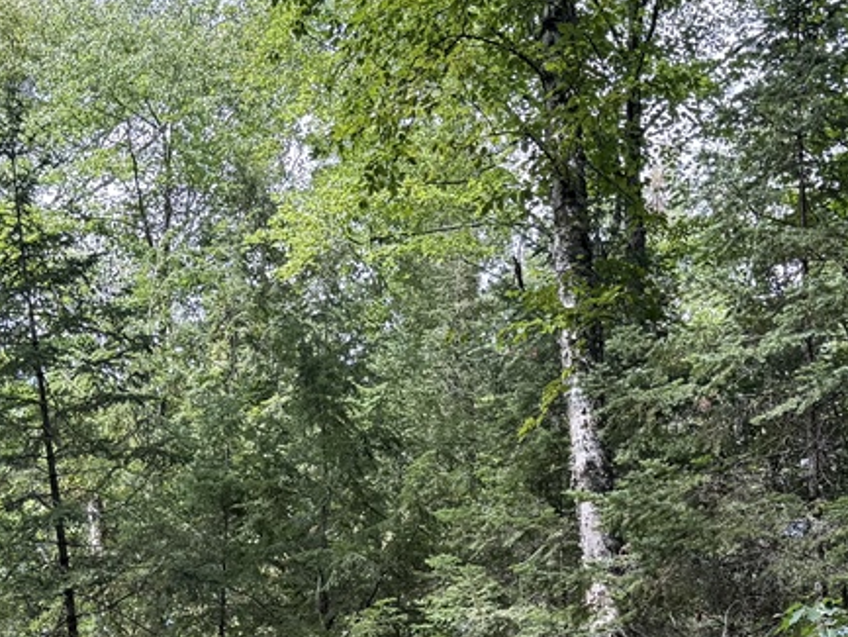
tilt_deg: +11.9
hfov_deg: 27.4
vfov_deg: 19.7
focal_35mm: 71
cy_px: 737
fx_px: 1740
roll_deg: -2.3
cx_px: 382
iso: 100
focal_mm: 6.76
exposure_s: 1/450
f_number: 1.78
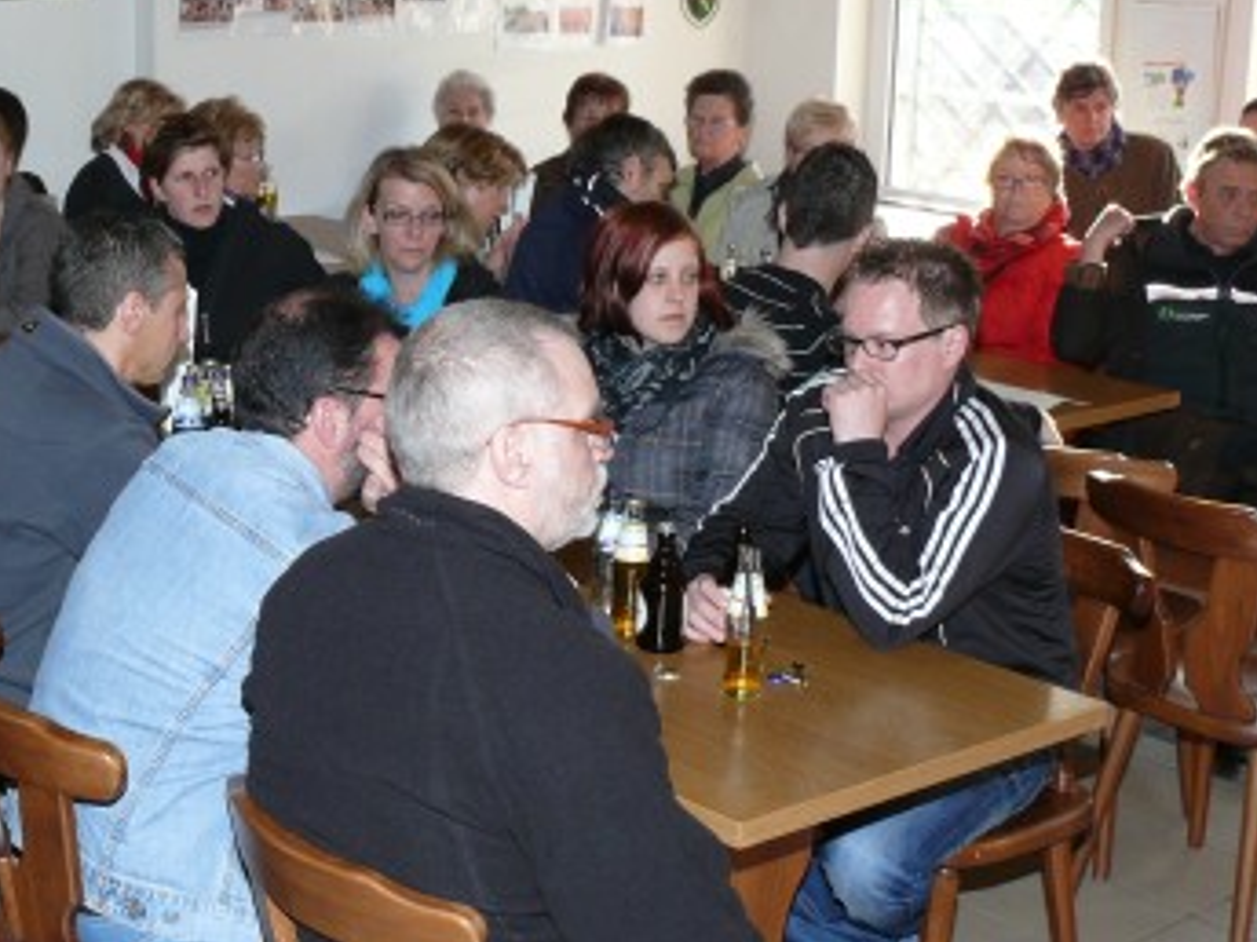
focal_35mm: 61
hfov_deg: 31.0
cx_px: 289
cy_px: 482
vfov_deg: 24.0
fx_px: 2215
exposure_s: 1/30
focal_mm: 7.4
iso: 100
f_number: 4
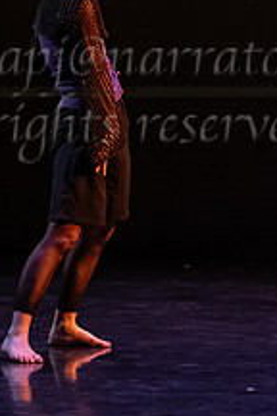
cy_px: 98
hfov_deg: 5.2
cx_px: 78
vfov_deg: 7.8
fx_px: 3035
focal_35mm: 263
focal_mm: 70
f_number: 4
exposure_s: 1/400
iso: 4000
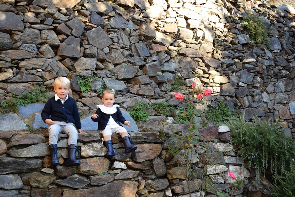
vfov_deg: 33.0
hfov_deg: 47.9
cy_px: 98
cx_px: 148
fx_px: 332
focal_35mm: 40
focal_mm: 27
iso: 800
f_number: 5
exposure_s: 1/200
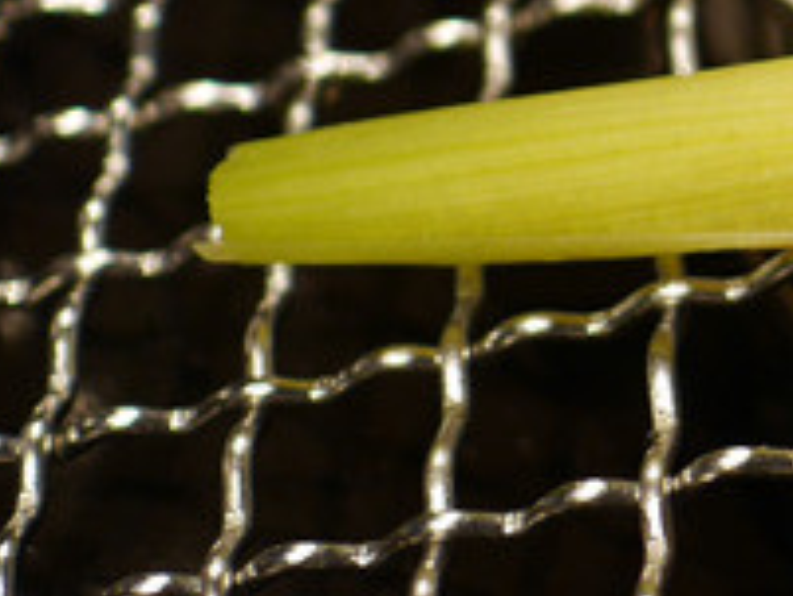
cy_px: -418
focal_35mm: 149
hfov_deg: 11.4
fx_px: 3415
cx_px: 1791
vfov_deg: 9.6
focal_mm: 15
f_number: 1.8
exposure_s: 1/100
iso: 200
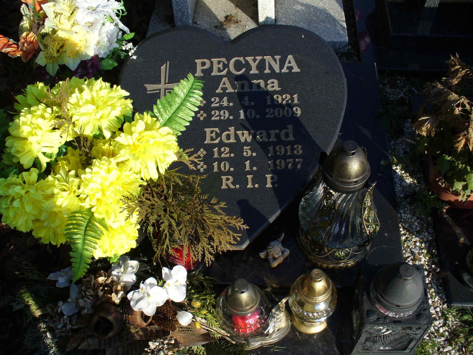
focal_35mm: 37
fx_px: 506
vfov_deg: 38.7
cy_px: 178
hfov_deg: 50.1
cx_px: 236
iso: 80
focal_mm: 6.1
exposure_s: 1/250
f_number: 5.6
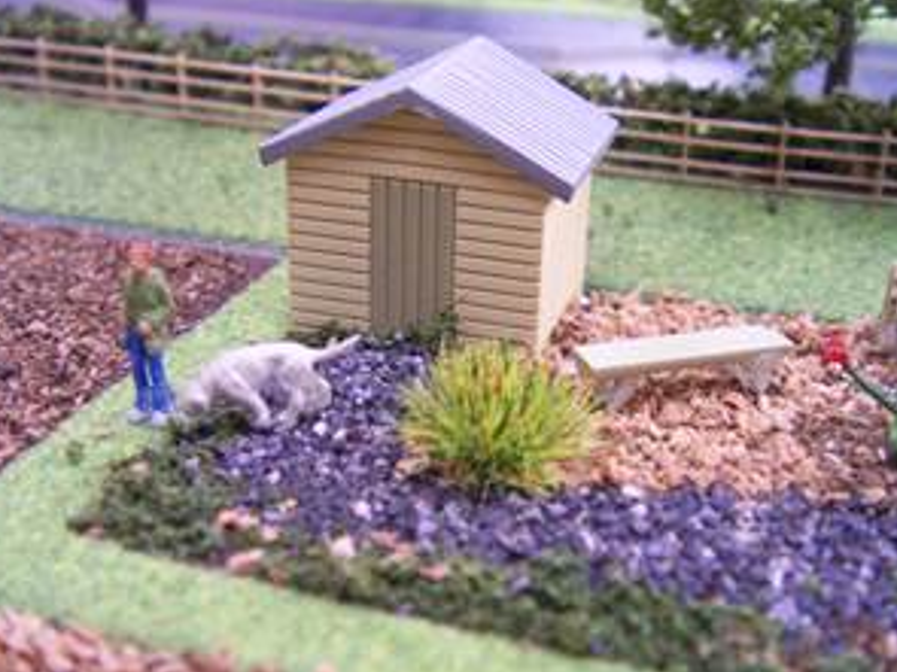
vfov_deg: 30.2
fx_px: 1243
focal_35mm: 48
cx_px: 461
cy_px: 338
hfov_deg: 39.7
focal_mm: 6.4
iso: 160
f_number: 3.9
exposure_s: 1/10
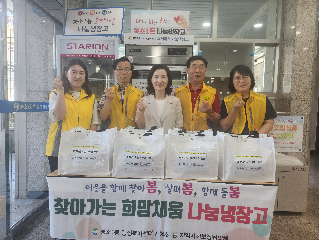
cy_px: 120
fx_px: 212
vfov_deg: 58.9
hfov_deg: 73.9
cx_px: 160
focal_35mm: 23
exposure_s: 1/120
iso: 64
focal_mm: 5.4
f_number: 1.8
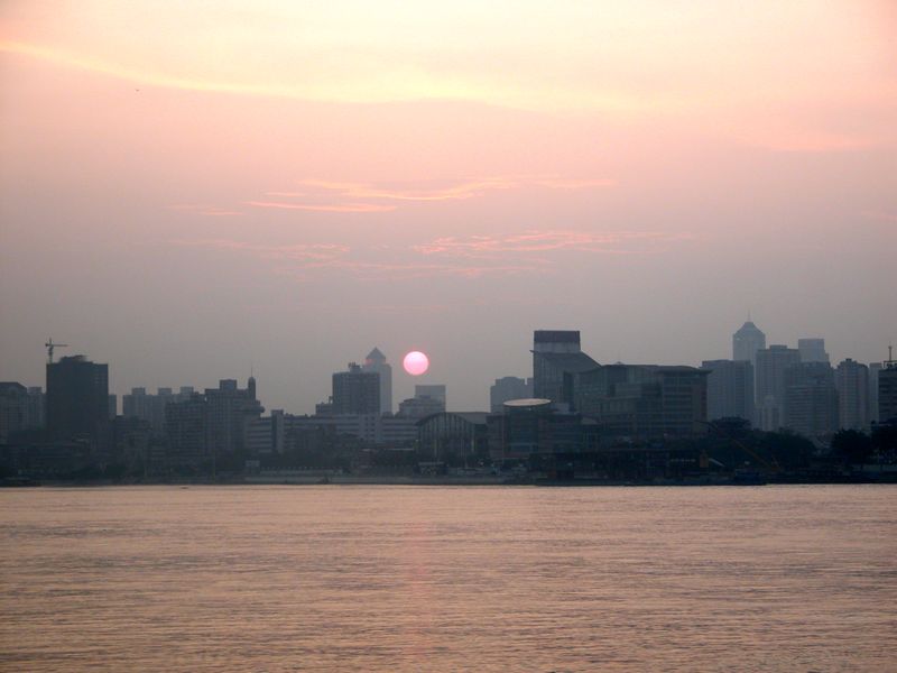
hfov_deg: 18.4
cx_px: 448
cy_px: 336
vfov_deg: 13.8
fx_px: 2773
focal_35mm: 107
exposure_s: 1/195
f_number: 3.7
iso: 100
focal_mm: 27.3
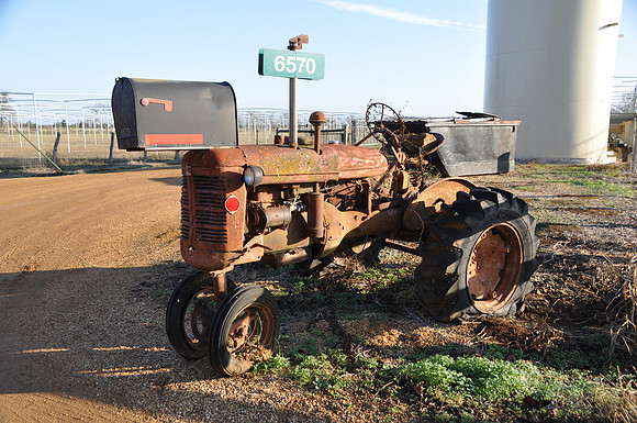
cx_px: 318
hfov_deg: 53.2
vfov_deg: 36.8
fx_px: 636
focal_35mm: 36
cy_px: 212
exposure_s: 1/160
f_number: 6.3
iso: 200
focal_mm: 24
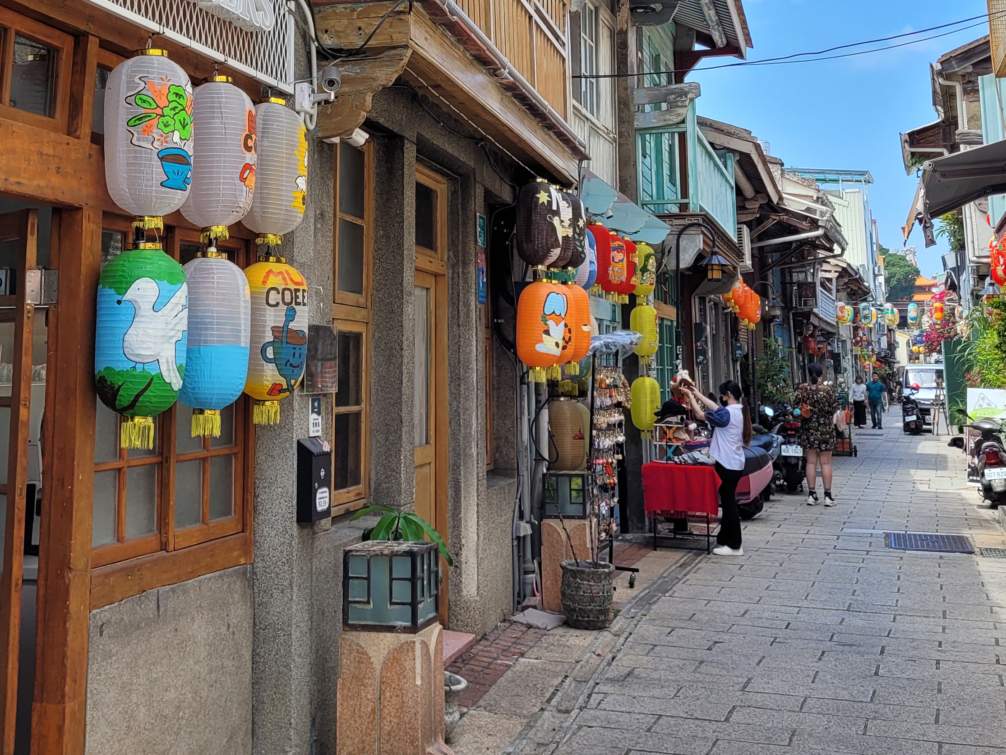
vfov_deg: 29.9
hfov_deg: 40.2
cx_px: 400
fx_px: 1366
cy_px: 110
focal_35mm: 47
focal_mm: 5.4
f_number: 1.8
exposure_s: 1/1078
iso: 40
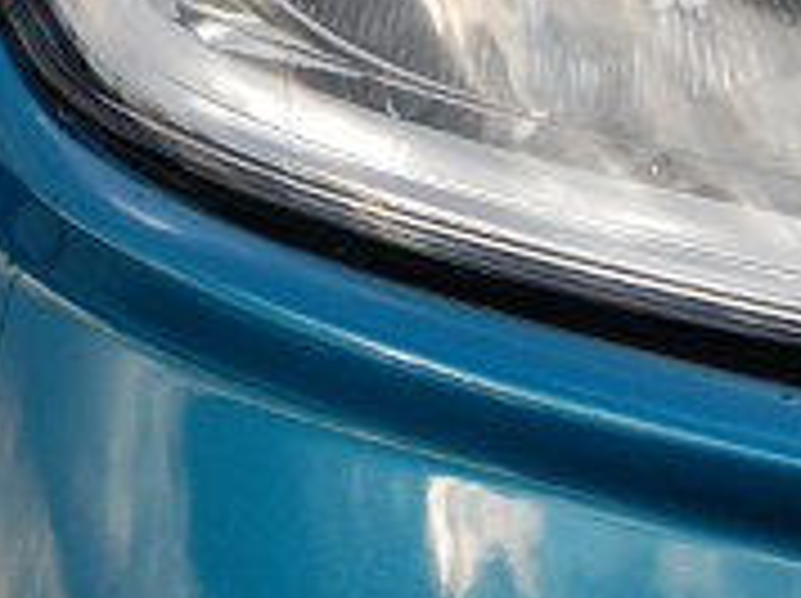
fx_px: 13796
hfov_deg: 3.3
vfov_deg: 2.5
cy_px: -483
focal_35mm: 597
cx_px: 990
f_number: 5.6
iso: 220
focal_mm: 72
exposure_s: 1/500
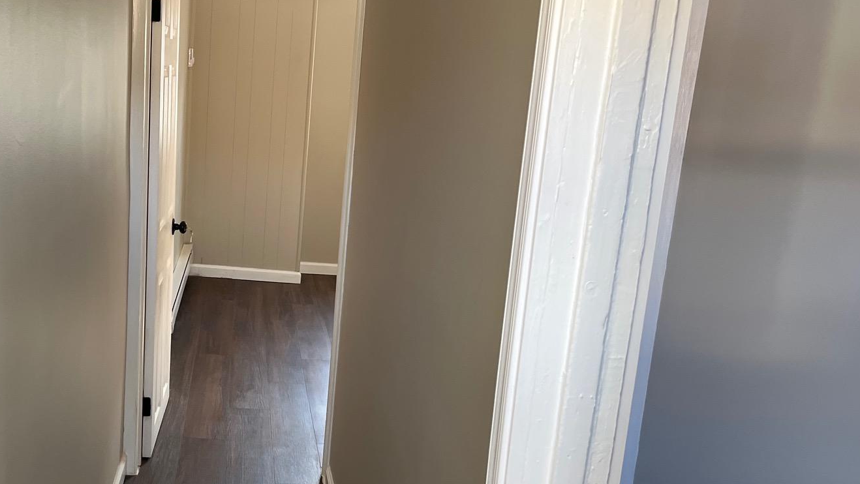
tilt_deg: -13.4
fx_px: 1004
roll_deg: -2.1
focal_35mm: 44
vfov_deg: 26.9
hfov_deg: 45.4
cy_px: 331
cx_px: 264
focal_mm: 5.1
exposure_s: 1/120
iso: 125
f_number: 1.6
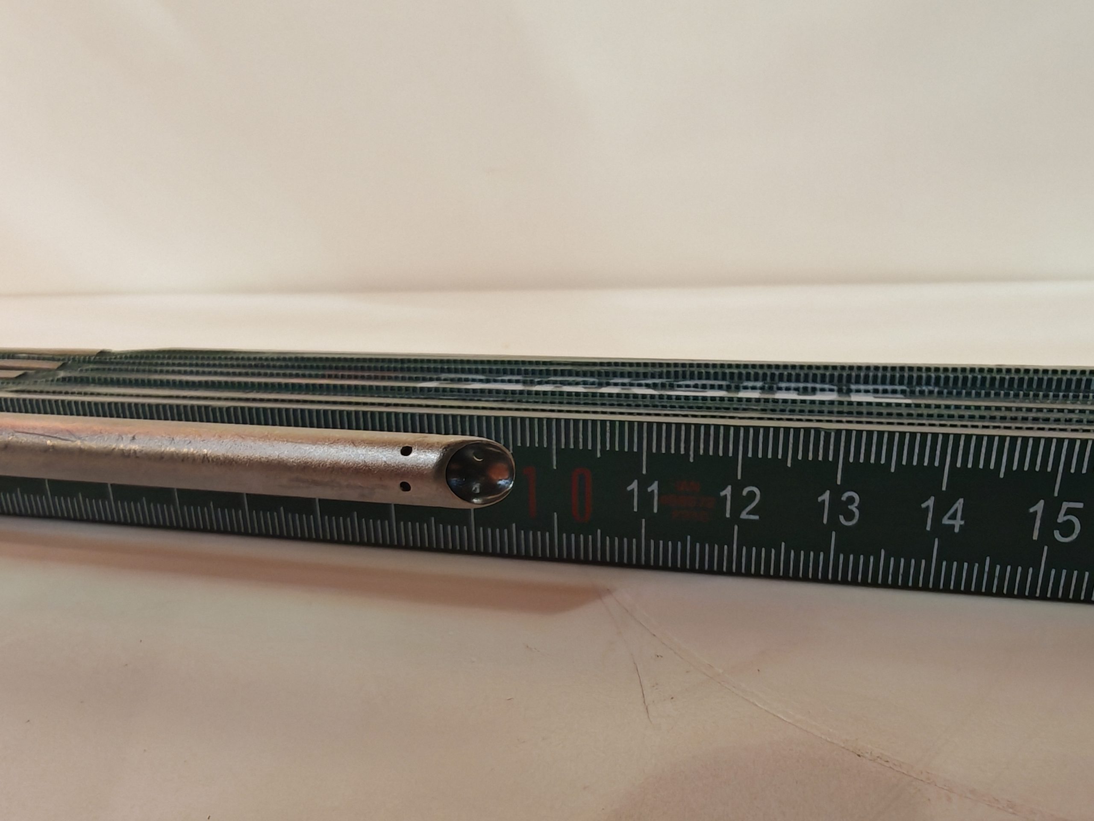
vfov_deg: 51.4
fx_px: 853
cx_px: 547
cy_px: 410
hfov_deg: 65.3
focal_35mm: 27
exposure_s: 1/33
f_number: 2
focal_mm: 1.82
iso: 200
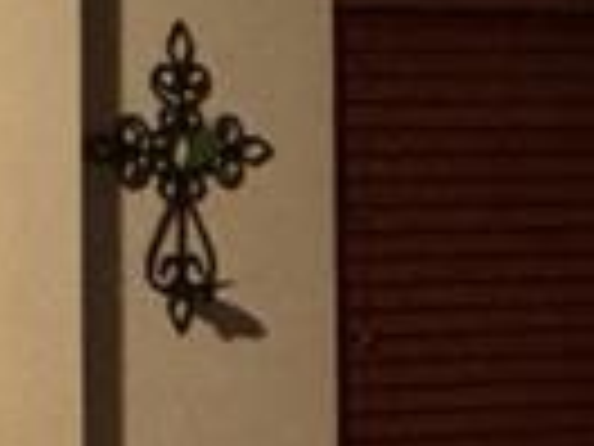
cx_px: -482
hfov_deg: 8.5
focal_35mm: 225
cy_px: 306
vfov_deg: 6.6
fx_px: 3861
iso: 500
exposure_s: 1/24
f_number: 1.8
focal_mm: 3
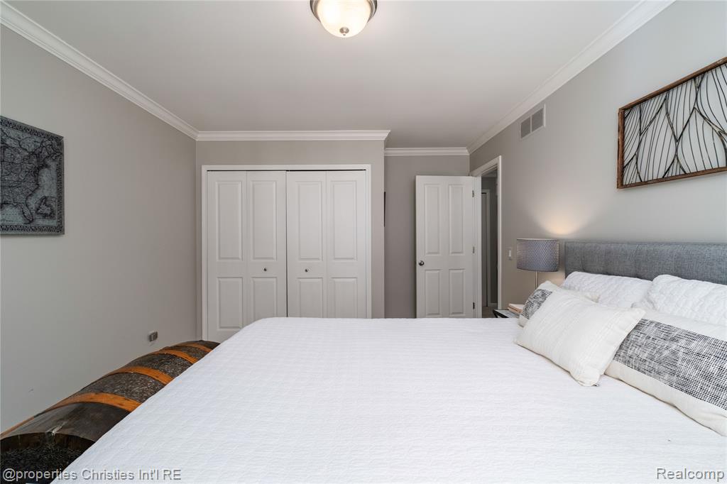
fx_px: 303
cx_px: 364
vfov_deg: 77.3
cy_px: 242
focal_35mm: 15
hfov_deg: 100.4
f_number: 6.4
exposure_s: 1/125
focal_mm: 10
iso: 640
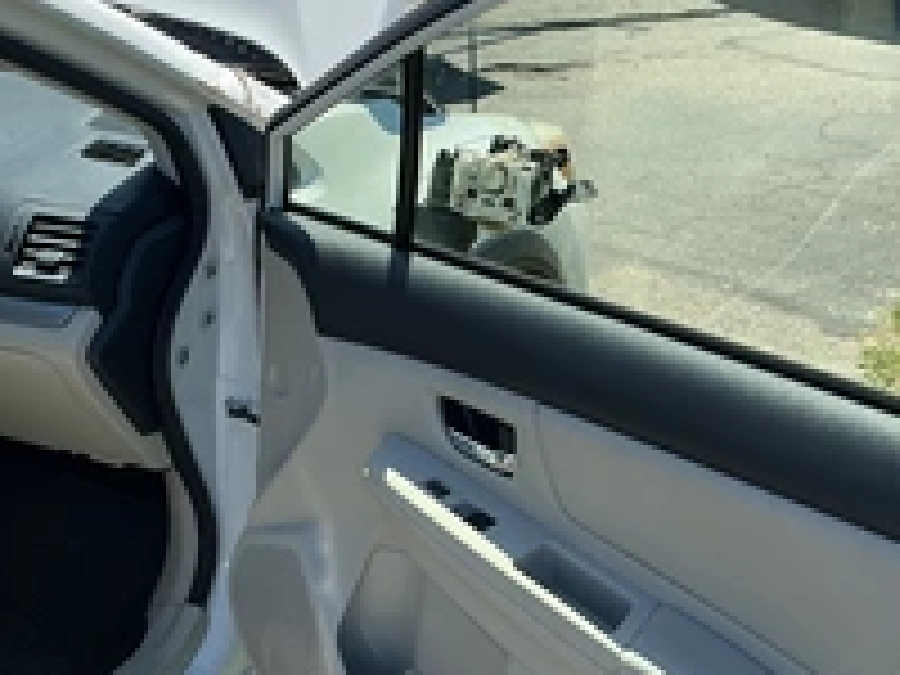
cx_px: 356
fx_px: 1456
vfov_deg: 26.1
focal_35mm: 56
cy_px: 405
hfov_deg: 34.2
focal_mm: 3
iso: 25
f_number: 1.8
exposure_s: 1/944
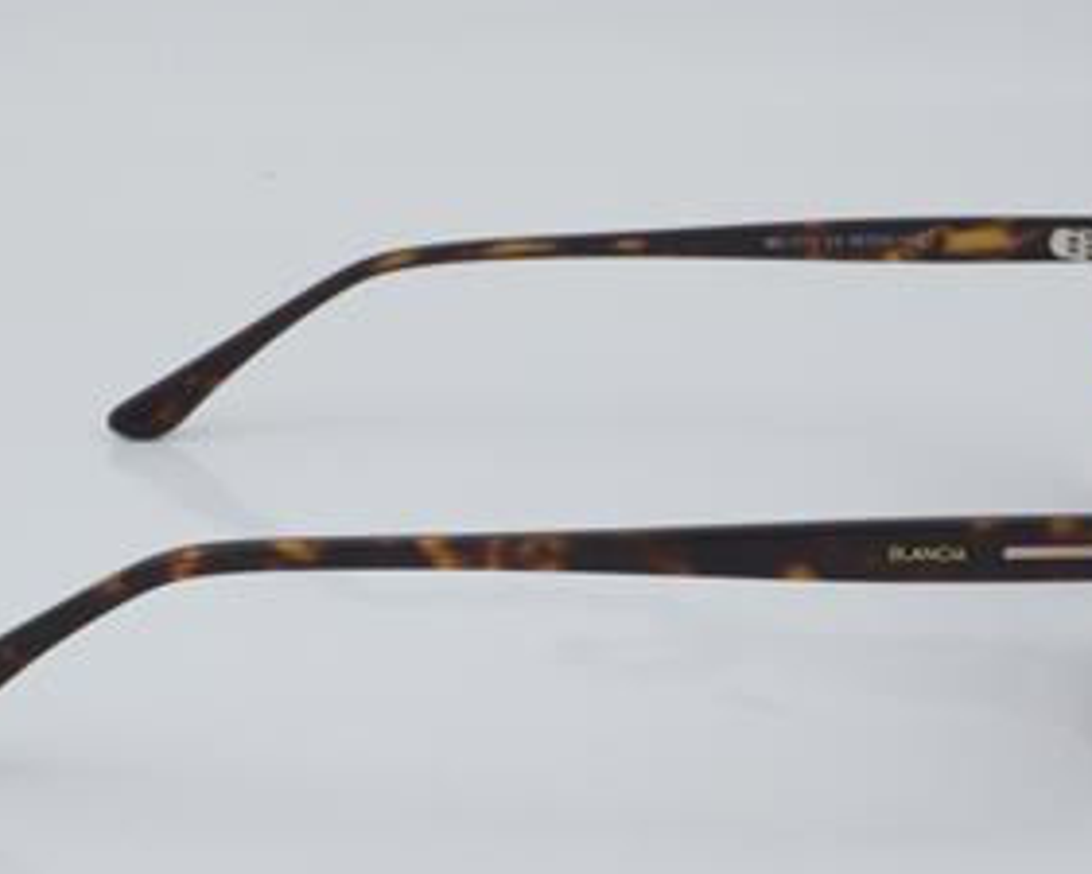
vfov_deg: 15.4
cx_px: 556
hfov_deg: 19.2
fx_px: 3233
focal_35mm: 100
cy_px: 466
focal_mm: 50
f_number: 32
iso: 100
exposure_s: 1/3
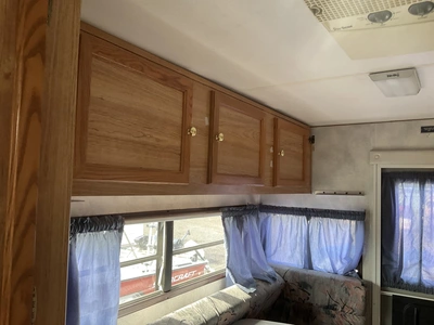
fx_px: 364
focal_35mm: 29
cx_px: 217
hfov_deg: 61.7
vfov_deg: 48.2
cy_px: 162
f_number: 1.8
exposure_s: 1/91
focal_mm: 3
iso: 64
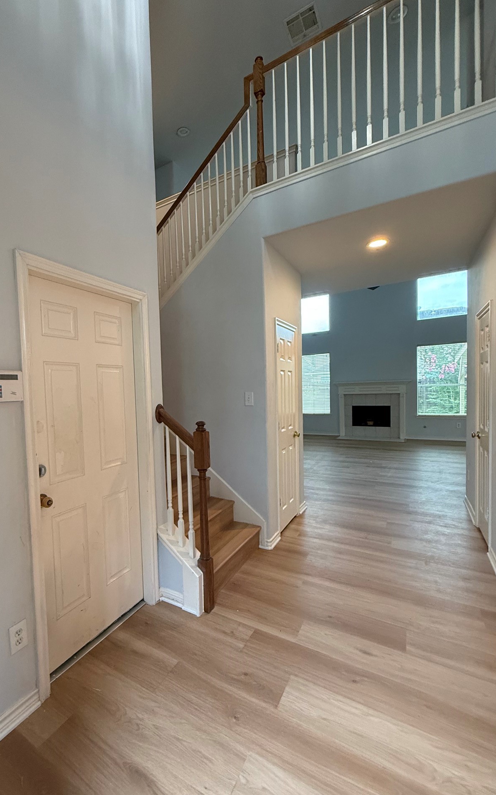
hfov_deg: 69.8
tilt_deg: -1.0
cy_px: 407
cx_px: 177
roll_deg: +1.6
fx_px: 346
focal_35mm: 16
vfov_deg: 97.8
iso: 320
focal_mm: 2.22
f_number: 2.2
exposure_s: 1/120
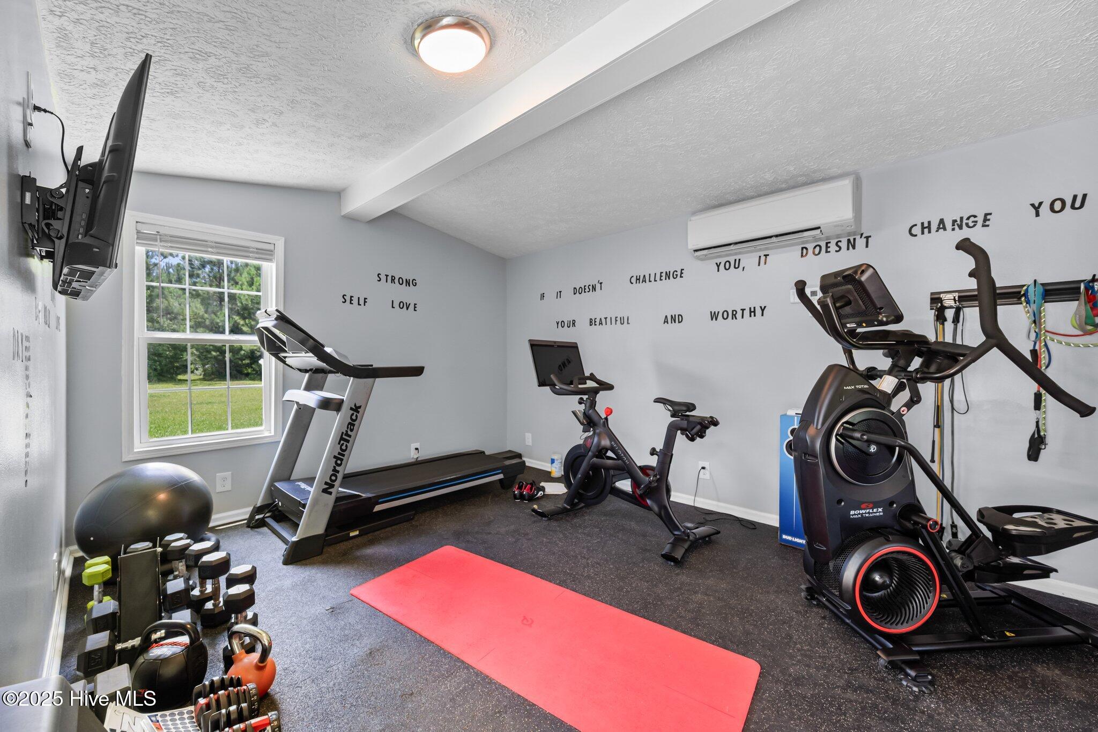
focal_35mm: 14
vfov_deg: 81.2
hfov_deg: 104.3
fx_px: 427
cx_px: 549
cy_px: 366
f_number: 7.1
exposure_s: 1/6
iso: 640
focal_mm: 14
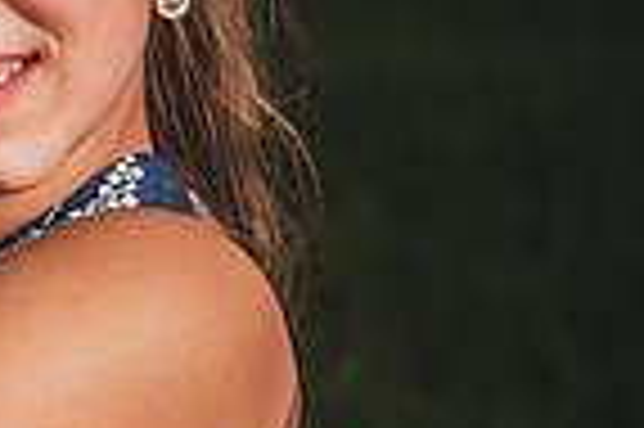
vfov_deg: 10.5
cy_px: 137
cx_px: -639
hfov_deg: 13.5
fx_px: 2323
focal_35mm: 130
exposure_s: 1/1000
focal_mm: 32
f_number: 2.8
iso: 200
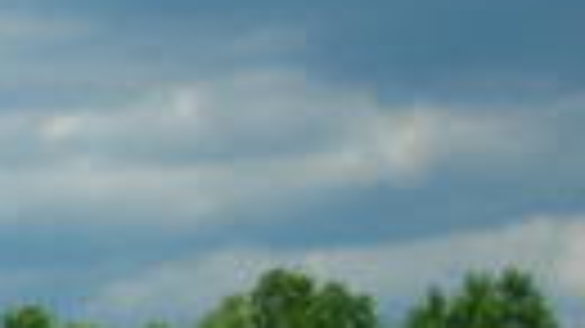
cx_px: -558
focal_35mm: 204
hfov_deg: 9.9
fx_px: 3163
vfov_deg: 5.9
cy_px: 440
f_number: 6.4
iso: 50
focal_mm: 6.3
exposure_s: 1/270
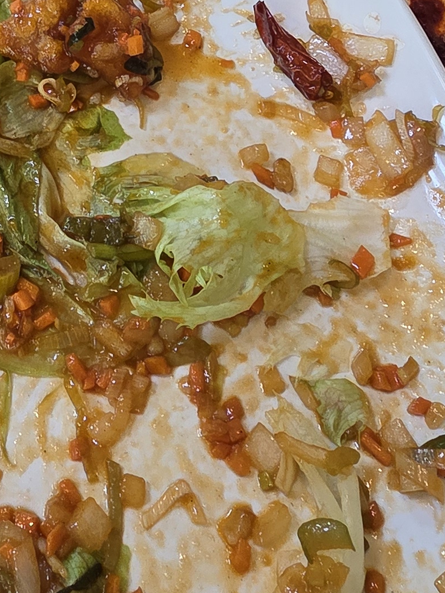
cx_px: -47
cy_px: -187
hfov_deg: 26.7
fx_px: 857
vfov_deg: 30.0
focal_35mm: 50
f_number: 2.2
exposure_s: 1/120
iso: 200
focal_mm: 2.2
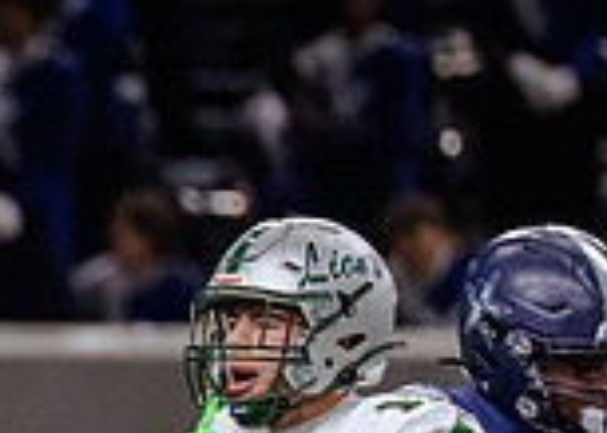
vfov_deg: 1.1
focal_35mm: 1260
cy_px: 669
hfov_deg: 1.6
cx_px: -772
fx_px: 21702
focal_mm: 200
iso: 3200
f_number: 2.8
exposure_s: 1/1250
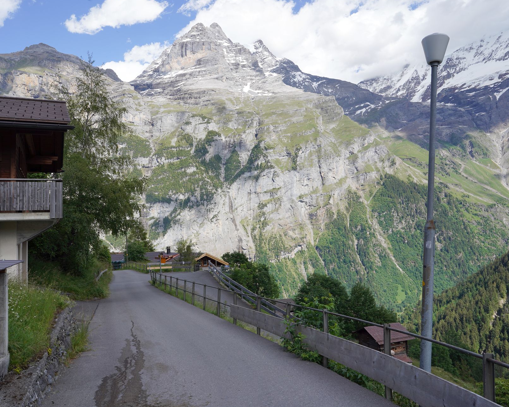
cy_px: 197
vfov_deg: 51.5
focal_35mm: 28
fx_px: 422
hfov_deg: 62.1
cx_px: 230
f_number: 13
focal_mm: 24
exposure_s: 1/100
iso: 100
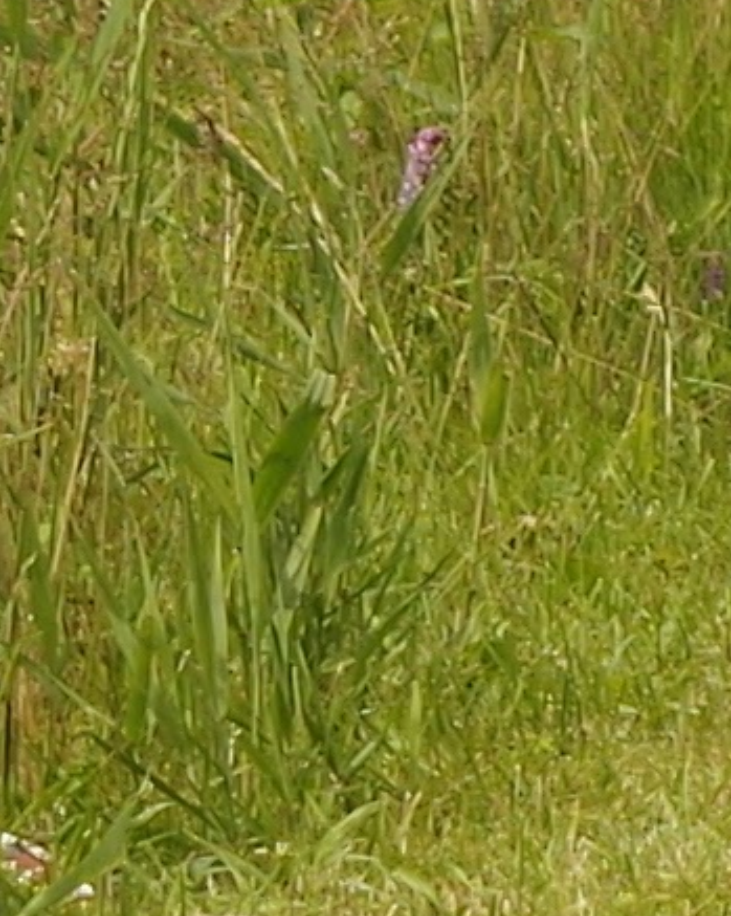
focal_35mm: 1110
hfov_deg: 1.4
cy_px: -2211
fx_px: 30050
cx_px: 4788
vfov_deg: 1.7
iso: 200
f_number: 5
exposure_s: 1/800
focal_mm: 70
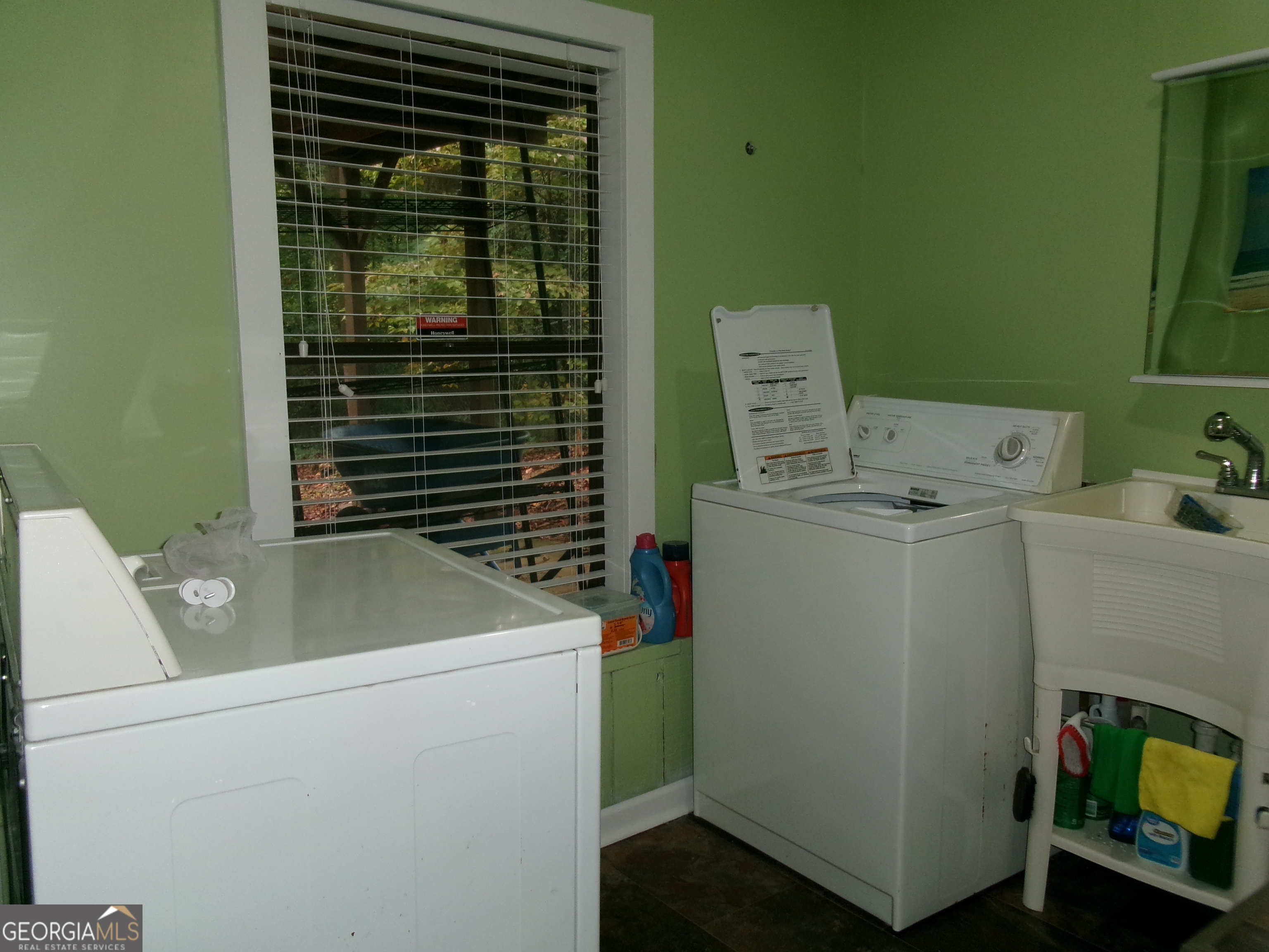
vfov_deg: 49.7
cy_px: 476
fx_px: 1026
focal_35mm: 28
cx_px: 634
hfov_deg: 63.4
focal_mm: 5.1
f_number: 3.9
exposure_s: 1/34
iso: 200
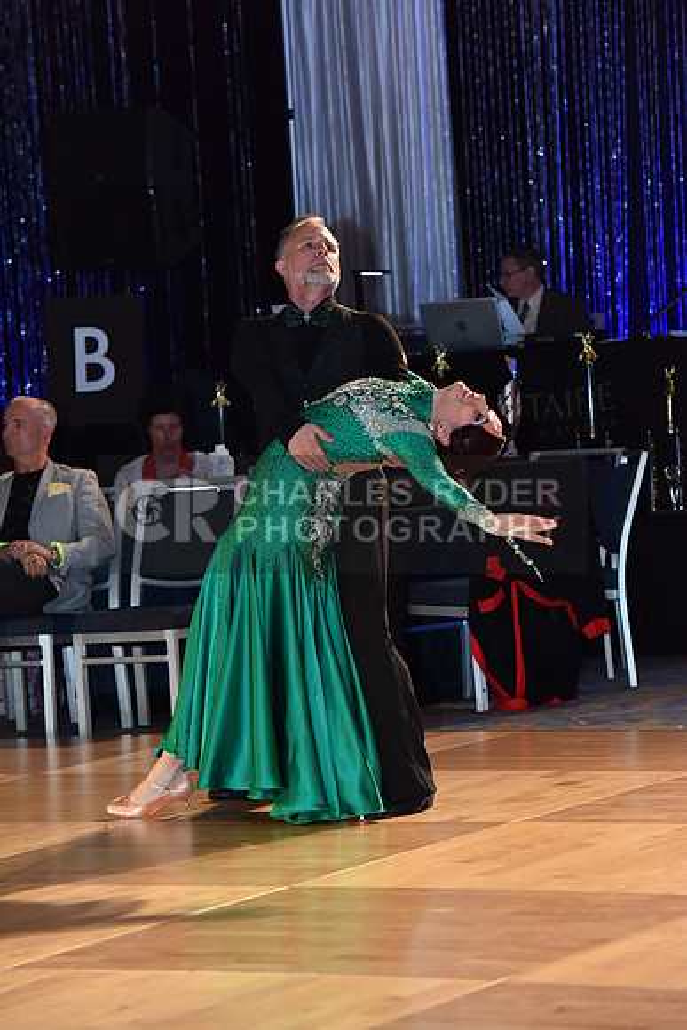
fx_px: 3862
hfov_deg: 10.2
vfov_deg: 15.2
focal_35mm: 135
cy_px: 515
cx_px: 344
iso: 2000
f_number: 5
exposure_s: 1/250
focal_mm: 135
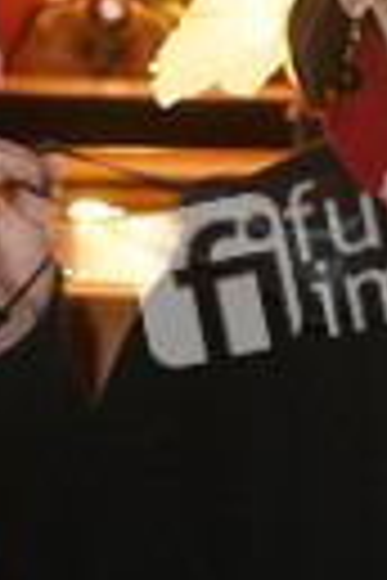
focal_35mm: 205
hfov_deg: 6.6
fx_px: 3305
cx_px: 490
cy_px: 486
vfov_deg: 10.0
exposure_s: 1/30
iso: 1000
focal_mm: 66
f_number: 6.3
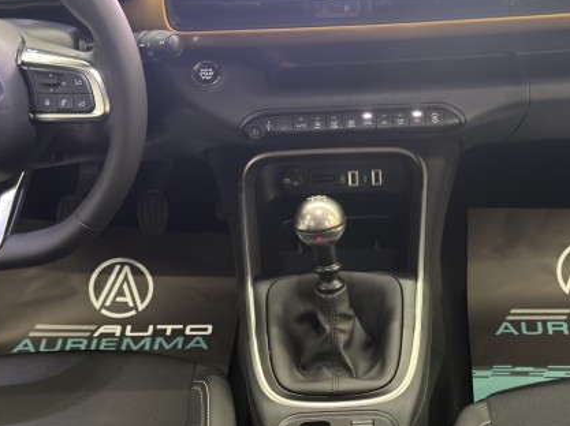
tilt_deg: -40.4
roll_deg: +3.5
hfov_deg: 32.5
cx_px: 377
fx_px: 971
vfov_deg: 24.6
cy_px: 289
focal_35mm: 59
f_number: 1.78
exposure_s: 1/25
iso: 640
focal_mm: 6.76
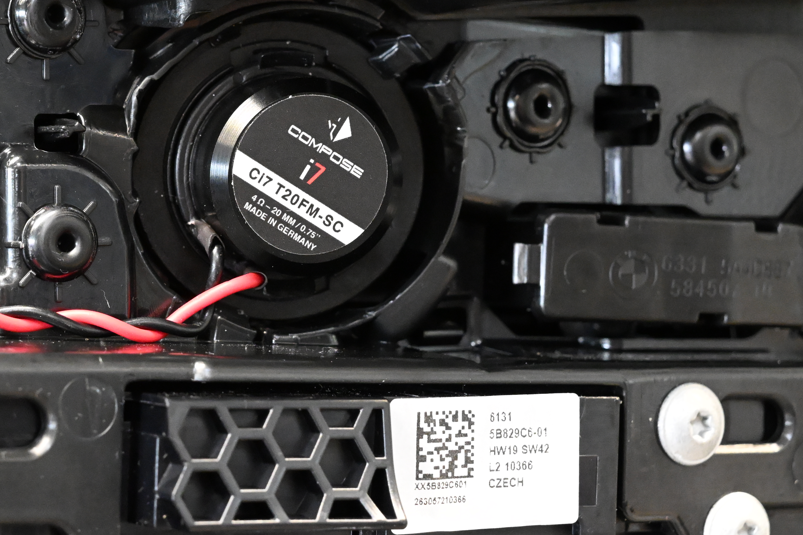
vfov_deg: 12.6
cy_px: 187
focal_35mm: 109
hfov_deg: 18.7
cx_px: 275
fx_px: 2431
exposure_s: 1/80
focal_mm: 50
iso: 8000
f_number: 7.1
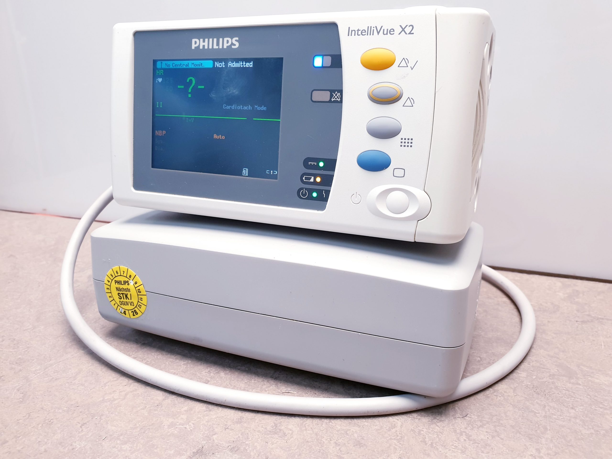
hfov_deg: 67.3
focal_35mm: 26
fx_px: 460
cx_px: 306
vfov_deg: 53.1
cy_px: 230
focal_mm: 4.3
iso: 100
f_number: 2.4
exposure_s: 1/50
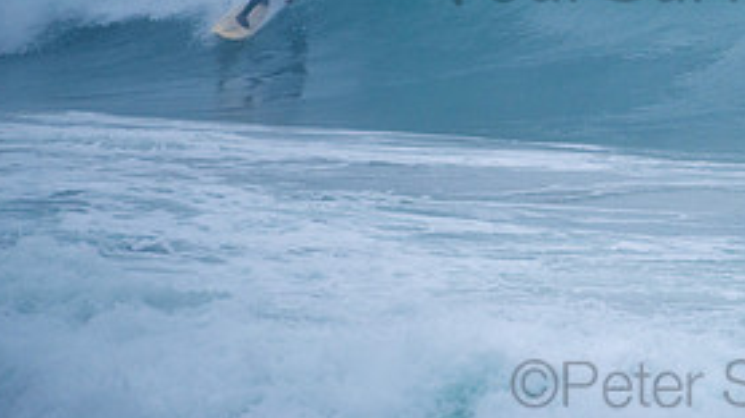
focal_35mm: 1093
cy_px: -60
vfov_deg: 1.1
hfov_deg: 2.0
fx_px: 21579
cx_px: 718
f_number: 5.6
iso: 250
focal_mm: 500
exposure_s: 1/1000
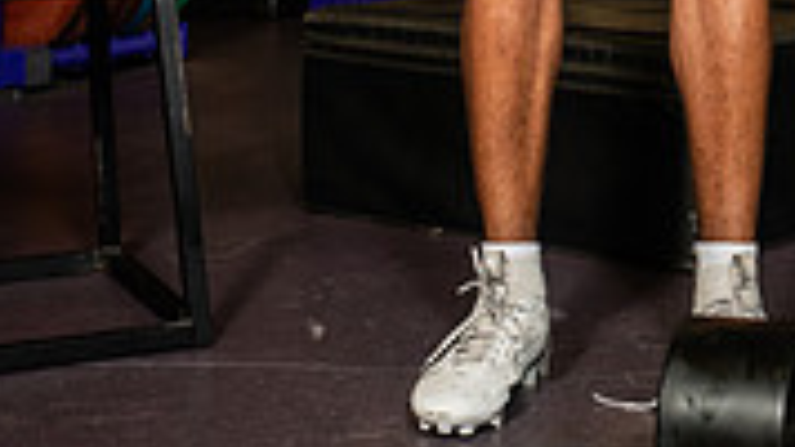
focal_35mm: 106
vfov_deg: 10.3
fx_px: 2234
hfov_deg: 20.1
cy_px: -510
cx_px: 576
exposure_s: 1/250
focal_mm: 40
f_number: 5.6
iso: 500
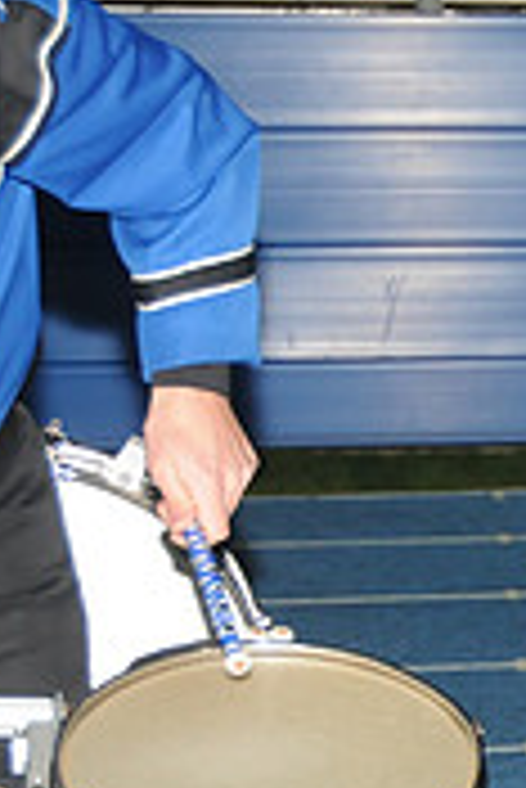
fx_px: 5205
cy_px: 601
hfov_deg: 5.6
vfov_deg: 8.6
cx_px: 1268
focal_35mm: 238
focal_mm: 48
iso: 1000
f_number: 4.5
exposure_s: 1/125
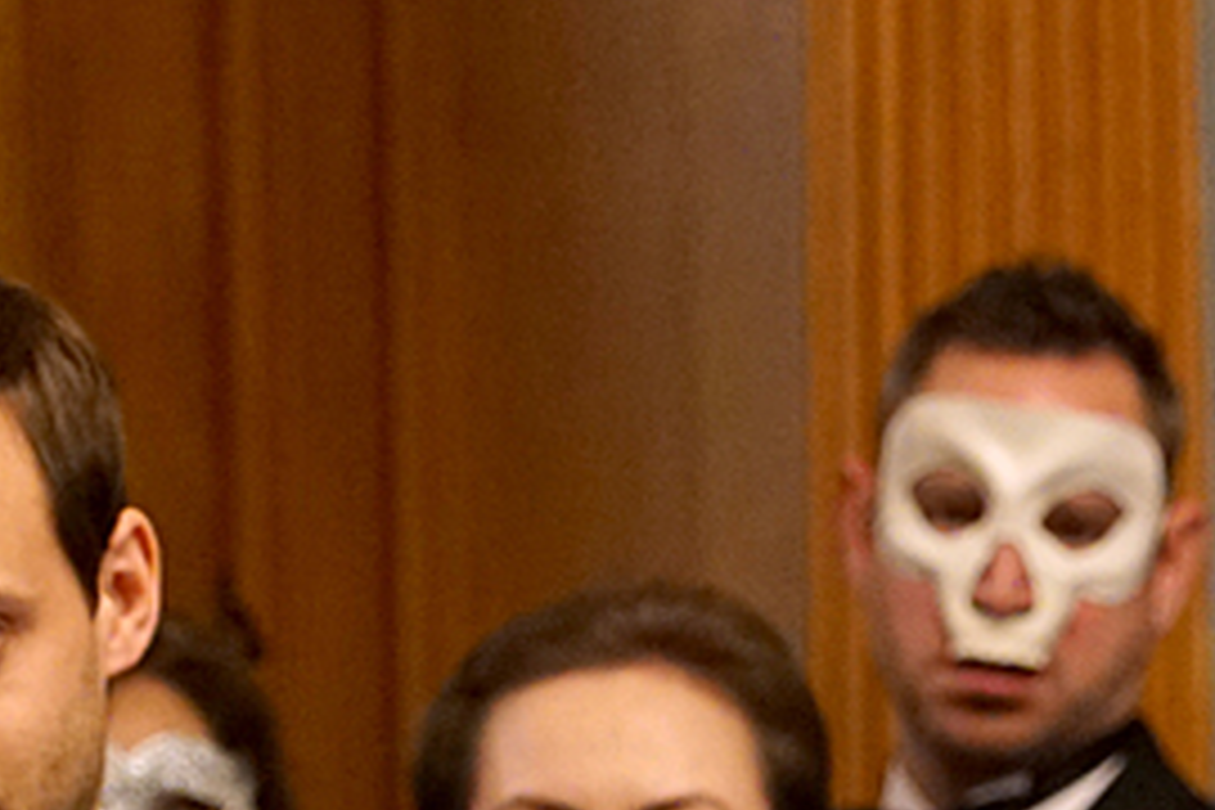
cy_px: 994
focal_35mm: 379
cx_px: 1170
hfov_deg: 5.4
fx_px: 12790
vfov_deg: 3.6
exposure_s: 1/80
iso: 10000
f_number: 6.3
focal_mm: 128
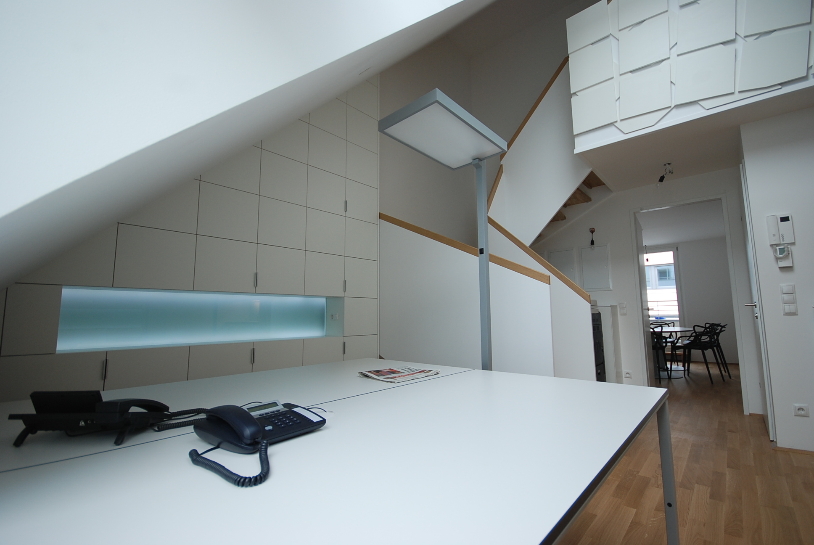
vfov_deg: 77.5
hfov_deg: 100.3
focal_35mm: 15
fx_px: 340
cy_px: 272
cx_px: 407
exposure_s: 1/60
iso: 200
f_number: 4
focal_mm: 10
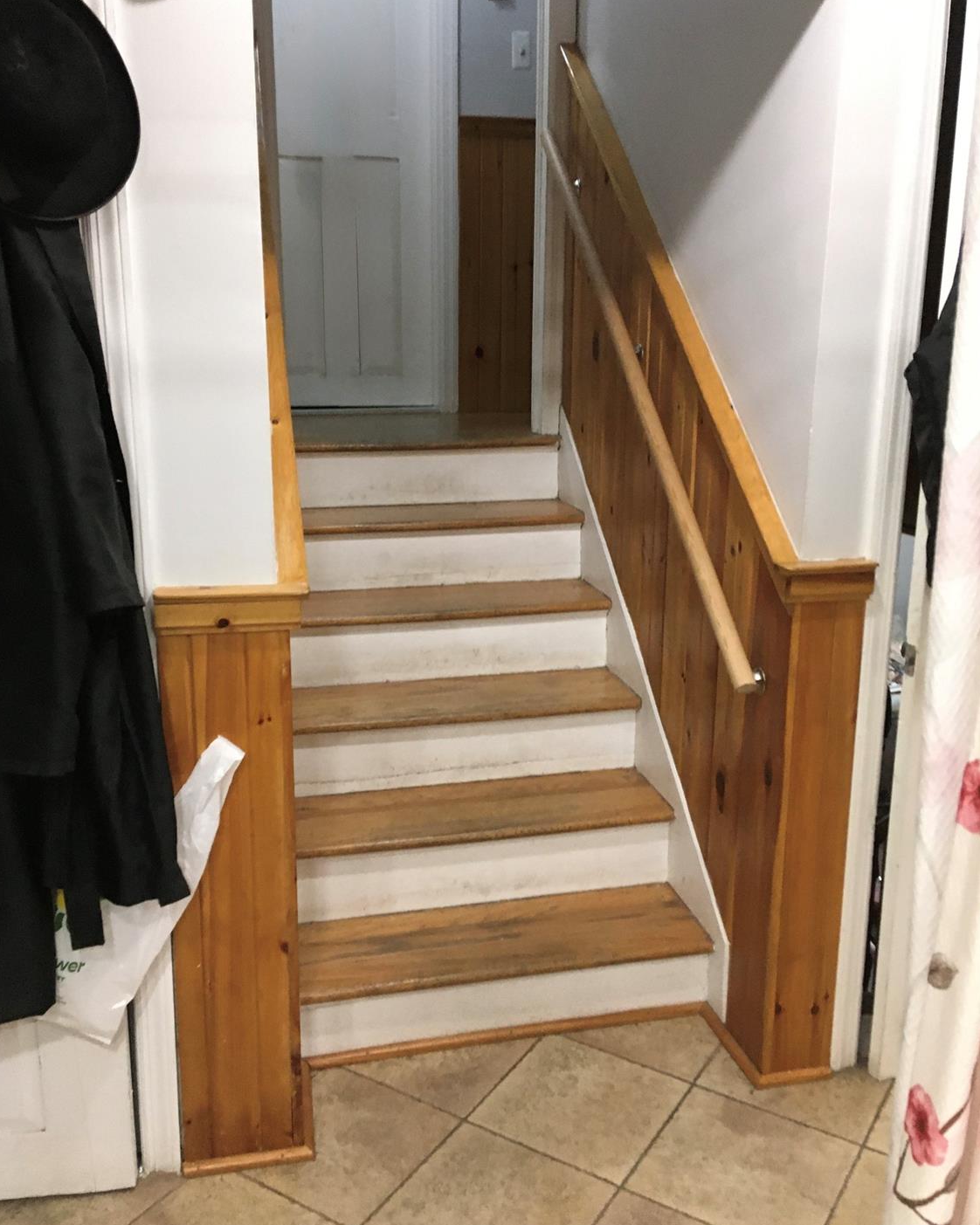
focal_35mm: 31
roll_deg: +1.3
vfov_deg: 57.2
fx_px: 1124
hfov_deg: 47.1
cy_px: 609
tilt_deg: -16.8
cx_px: 480
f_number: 2.2
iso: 160
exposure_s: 1/30
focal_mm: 4.15
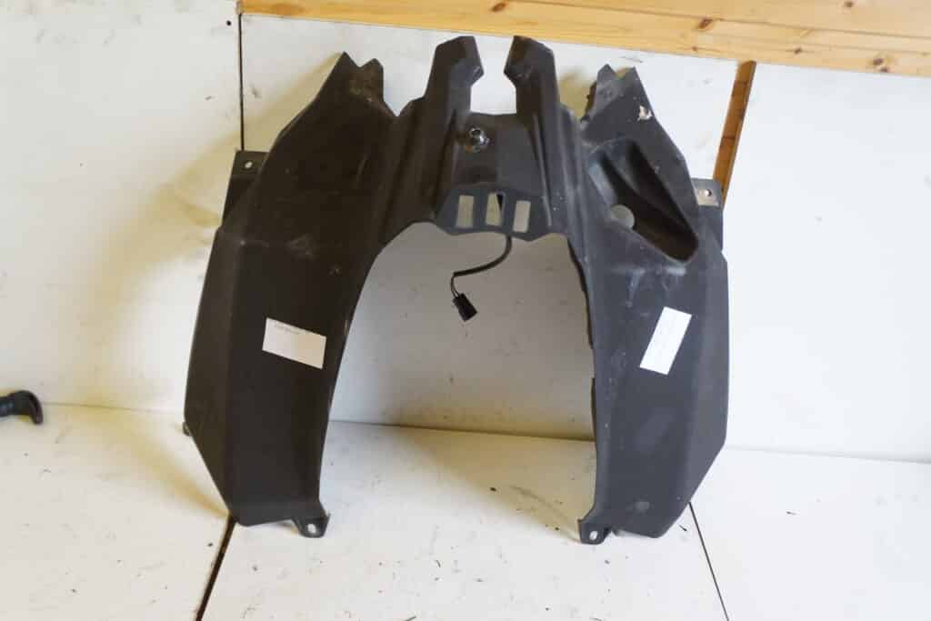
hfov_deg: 61.9
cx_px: 466
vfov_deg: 43.6
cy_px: 310
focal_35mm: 30
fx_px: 776
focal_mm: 20
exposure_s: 1/60
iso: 1250
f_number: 4
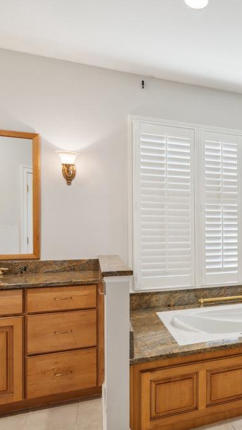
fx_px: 297
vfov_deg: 71.9
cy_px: 216
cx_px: 234
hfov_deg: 39.8
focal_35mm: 26
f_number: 4
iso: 800
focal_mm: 16
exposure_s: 1/100
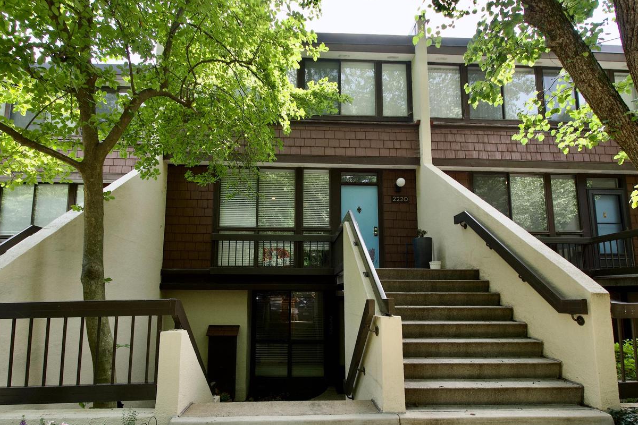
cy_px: 243
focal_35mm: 18
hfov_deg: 89.9
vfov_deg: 67.1
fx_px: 319
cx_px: 304
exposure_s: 1/200
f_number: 7.1
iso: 320
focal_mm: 10
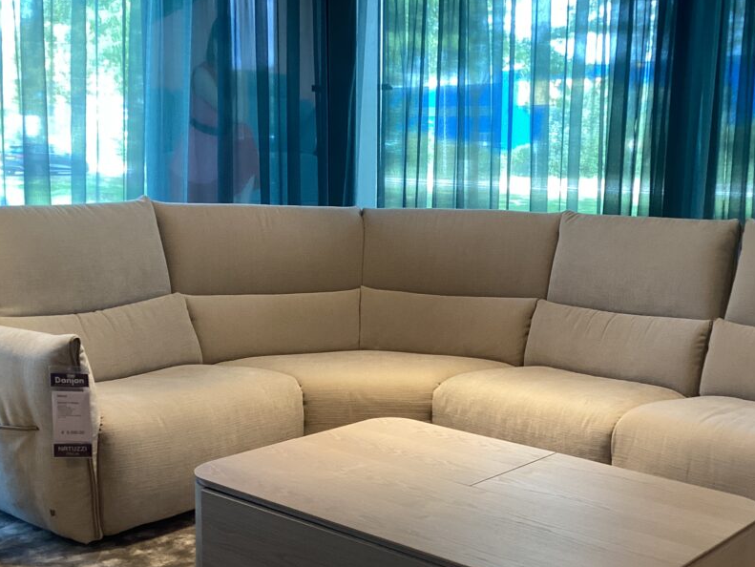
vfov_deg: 30.8
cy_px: 348
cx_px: 463
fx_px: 1026
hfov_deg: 40.2
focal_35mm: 47
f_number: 2.4
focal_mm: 3.3
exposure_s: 1/120
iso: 100
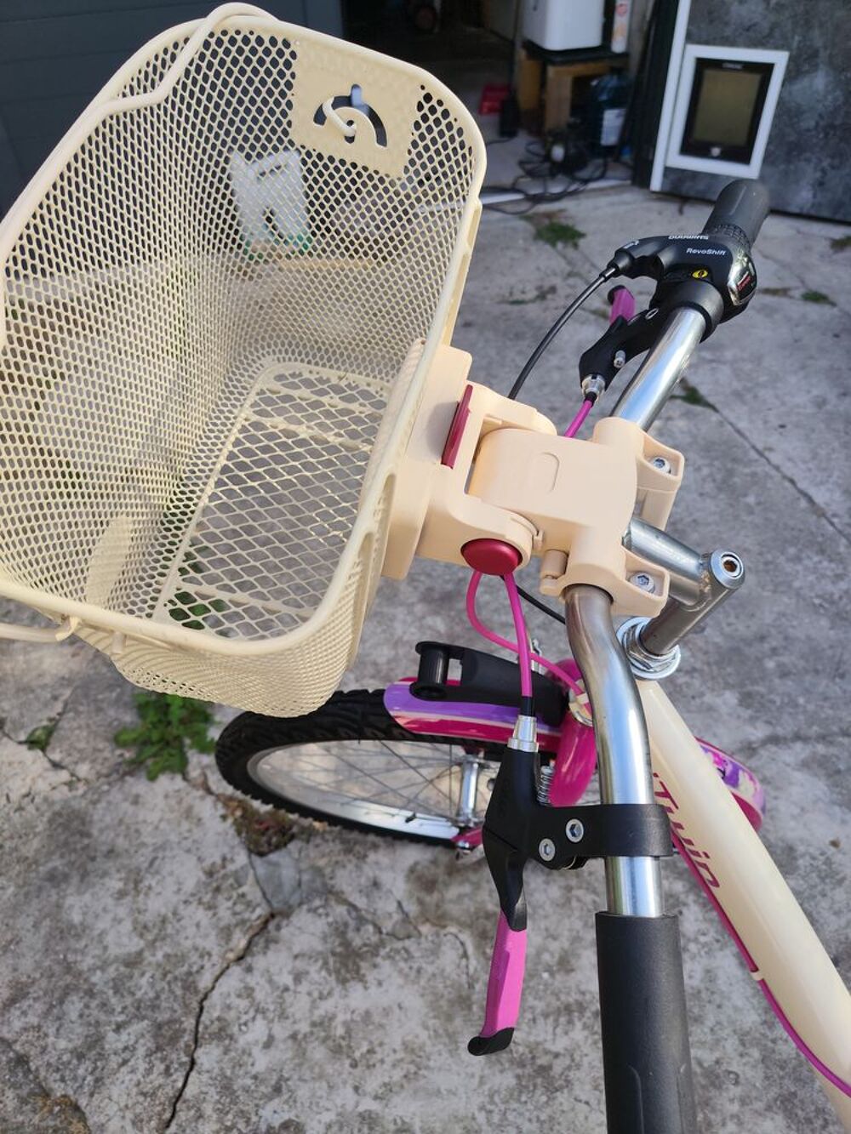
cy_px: 567
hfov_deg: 56.8
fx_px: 787
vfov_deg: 71.6
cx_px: 426
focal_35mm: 24
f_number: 1.7
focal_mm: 5.24
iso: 52
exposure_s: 1/288
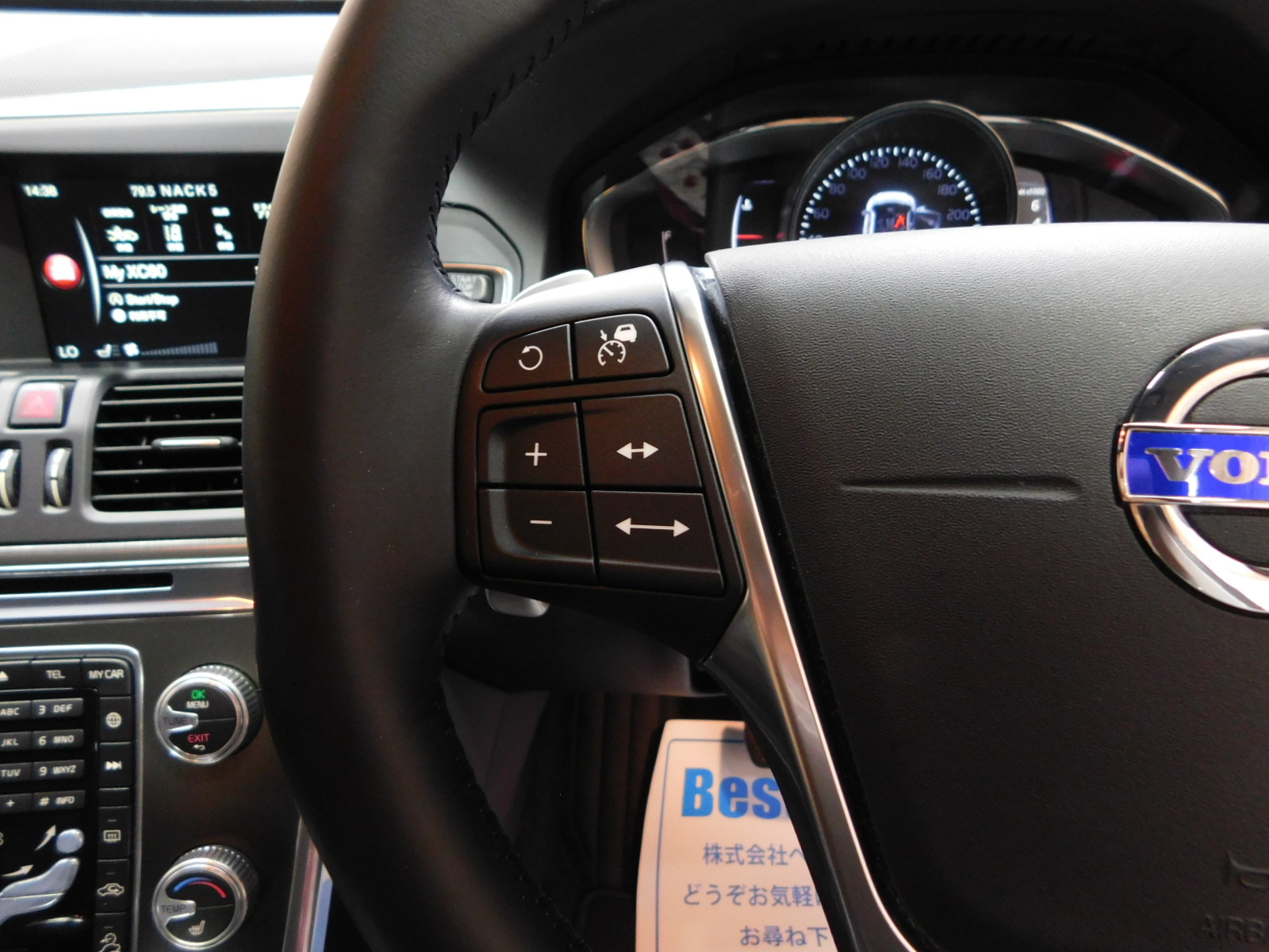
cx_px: 634
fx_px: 843
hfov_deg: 73.9
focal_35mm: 23
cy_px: 476
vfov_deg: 58.9
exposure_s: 1/10
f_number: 3
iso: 400
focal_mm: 4
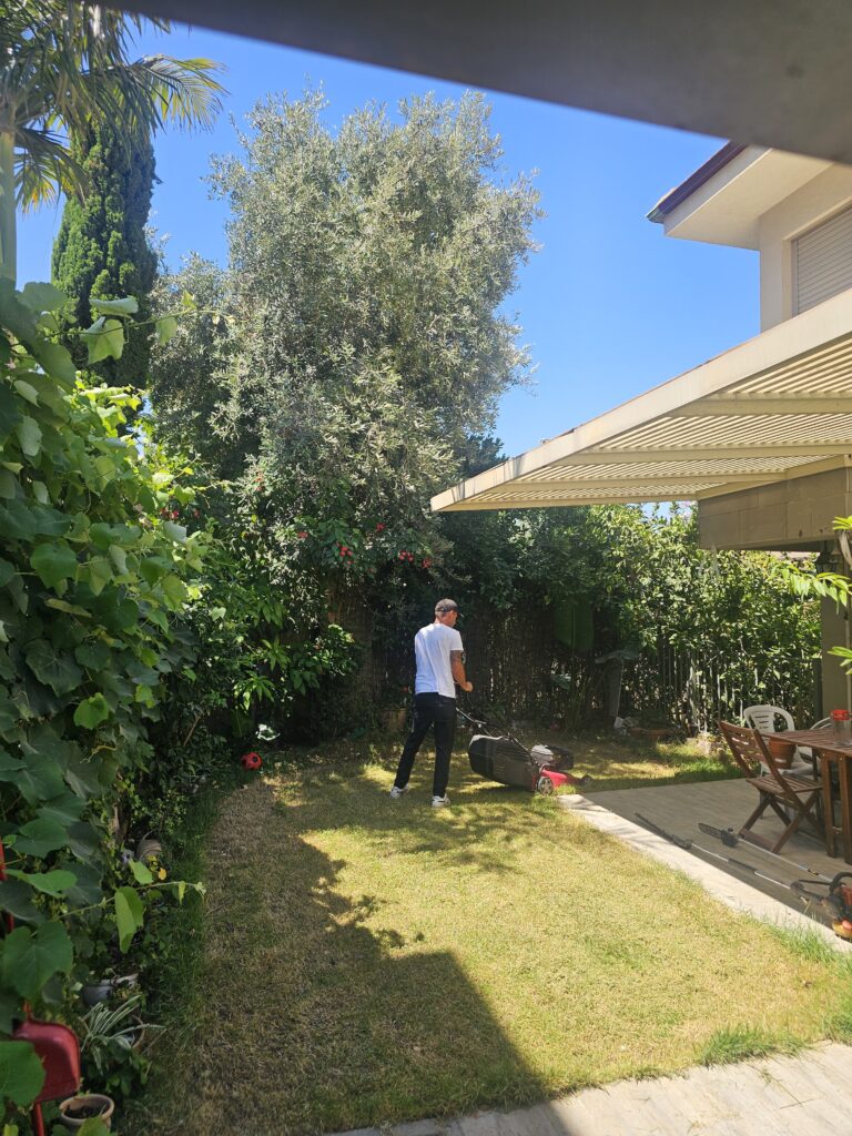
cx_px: 426
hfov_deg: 58.9
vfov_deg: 73.9
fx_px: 755
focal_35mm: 23
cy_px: 568
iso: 10
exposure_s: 1/322
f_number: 1.7
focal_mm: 6.3
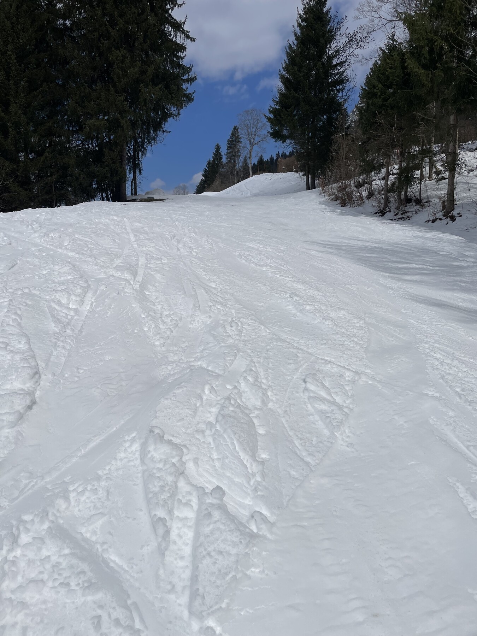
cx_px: 238
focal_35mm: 26
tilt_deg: -2.5
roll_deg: -4.5
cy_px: 318
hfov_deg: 53.1
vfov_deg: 67.3
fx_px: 478
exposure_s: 1/31250
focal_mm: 4.2
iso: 40
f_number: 1.6
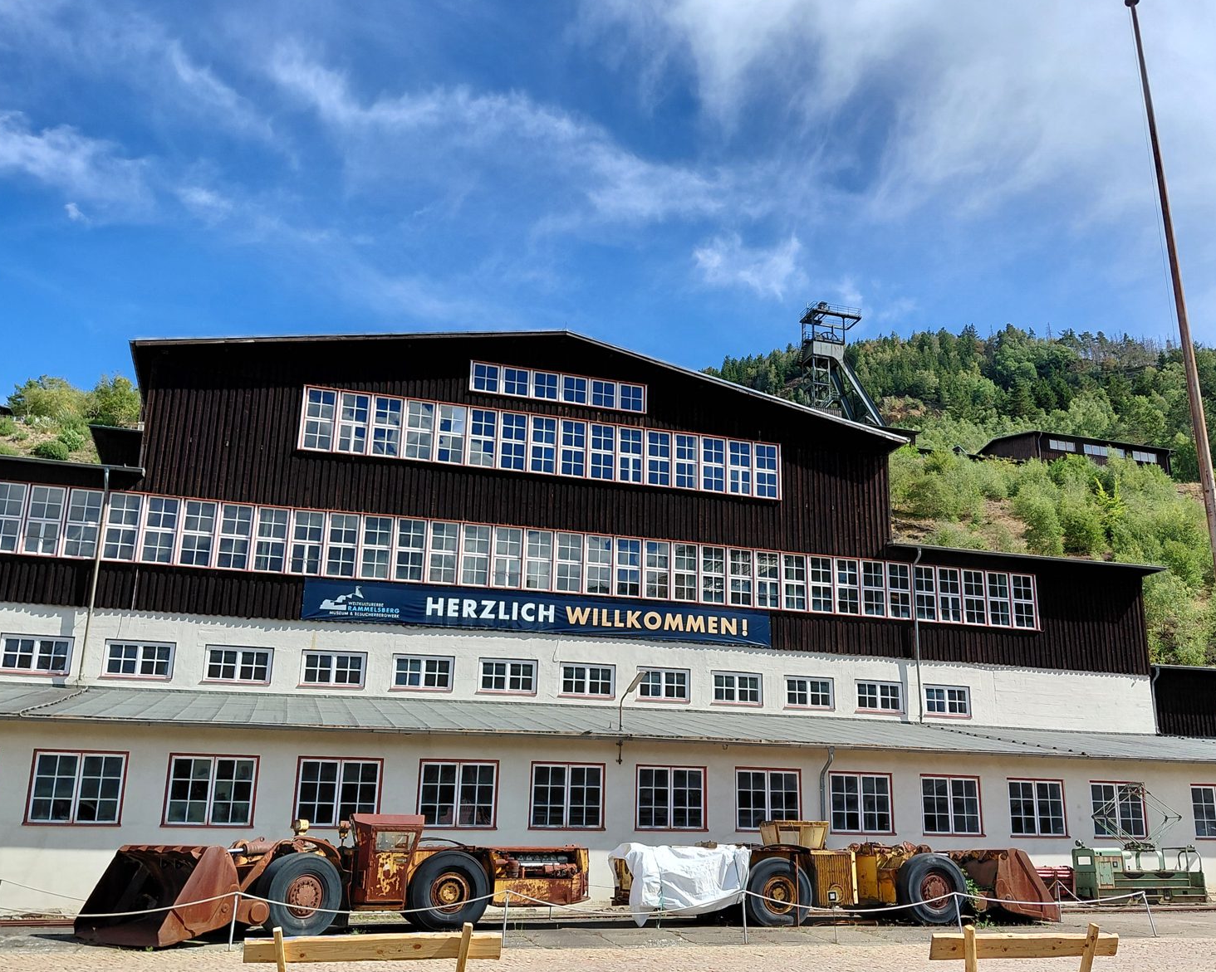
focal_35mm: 32
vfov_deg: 45.8
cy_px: 494
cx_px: 655
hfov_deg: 55.6
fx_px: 1152
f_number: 1.8
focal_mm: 4.69
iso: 50
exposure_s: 1/2005
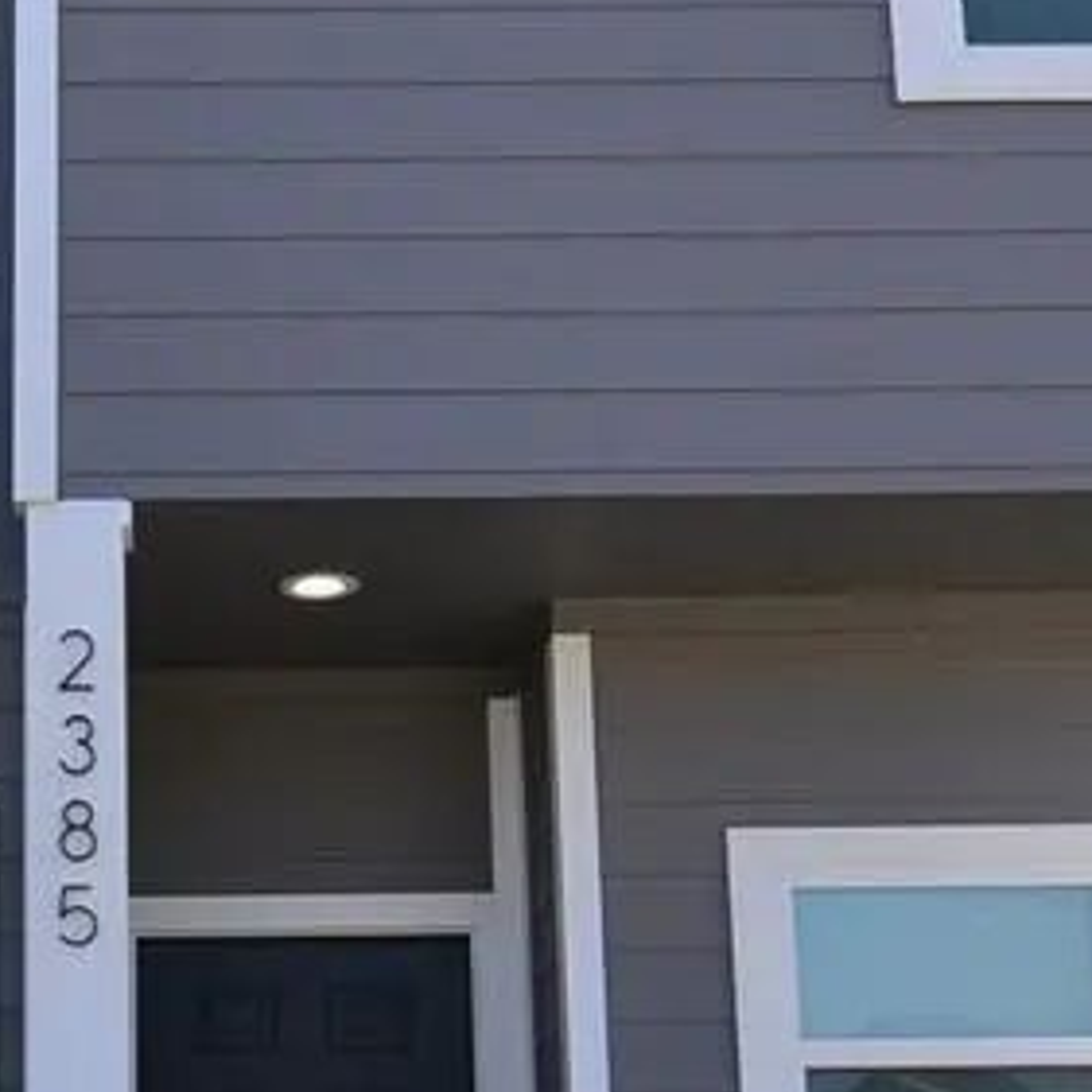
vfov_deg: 25.9
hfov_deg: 25.6
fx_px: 2320
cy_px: 905
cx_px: 97
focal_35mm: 65
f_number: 10
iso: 400
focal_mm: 14
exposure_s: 1/400
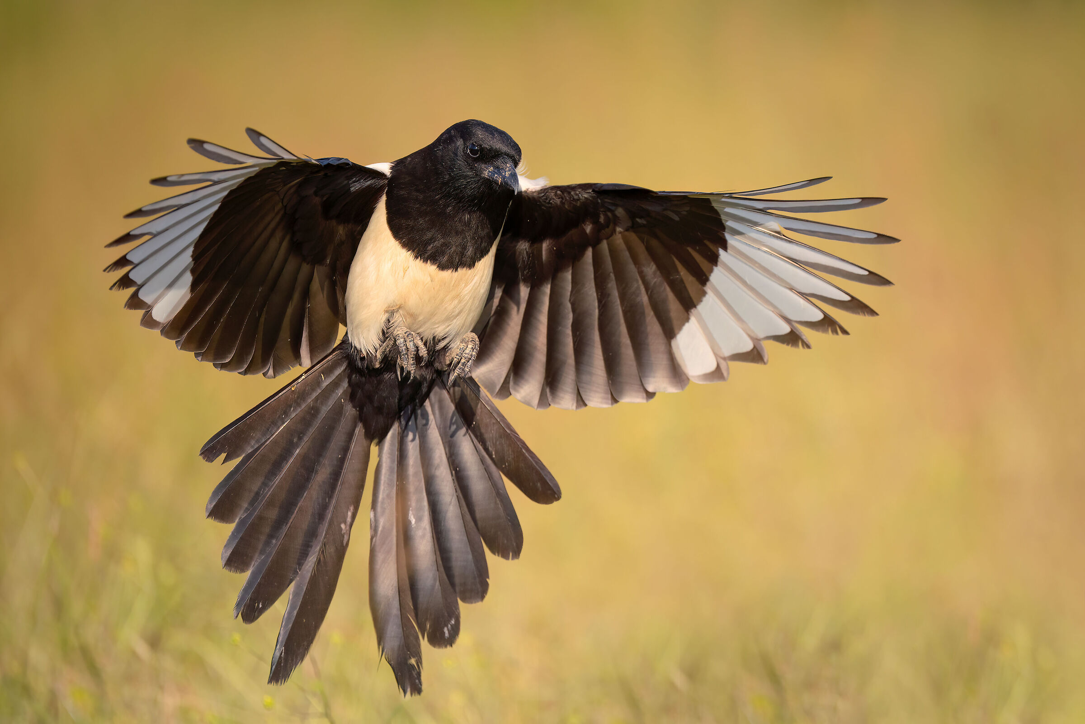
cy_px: 362
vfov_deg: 2.3
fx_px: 18082
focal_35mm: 600
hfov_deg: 3.4
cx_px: 542
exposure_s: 1/5000
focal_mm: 600
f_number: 6.3
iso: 1250
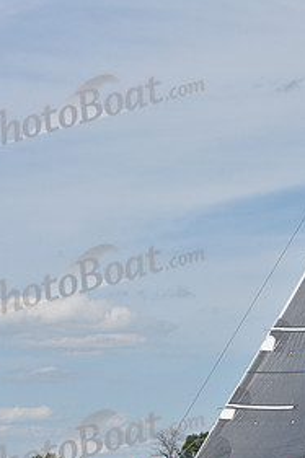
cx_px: 290
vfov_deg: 11.1
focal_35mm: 186
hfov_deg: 7.3
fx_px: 2366
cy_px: 171
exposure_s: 1/800
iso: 320
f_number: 7.1
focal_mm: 90
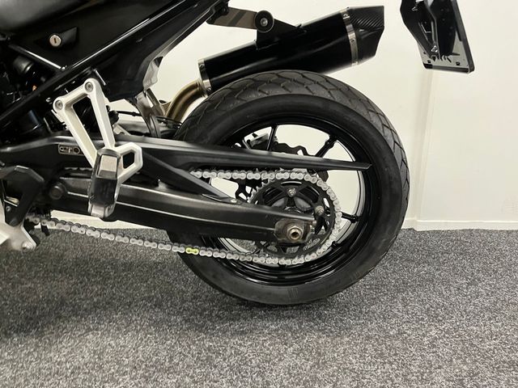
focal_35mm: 26
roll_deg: -0.8
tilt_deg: -14.5
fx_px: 389
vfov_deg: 53.1
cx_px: 259
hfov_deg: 67.3
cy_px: 194
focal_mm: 5.1
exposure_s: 1/50
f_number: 1.6
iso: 320
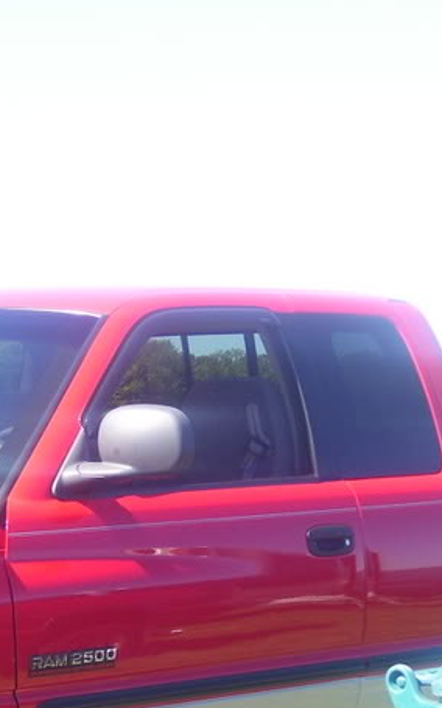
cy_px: 456
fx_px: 2624
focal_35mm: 136
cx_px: 82
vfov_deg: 15.3
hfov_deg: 9.6
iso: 80
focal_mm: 9.4
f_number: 3.4
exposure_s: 1/250
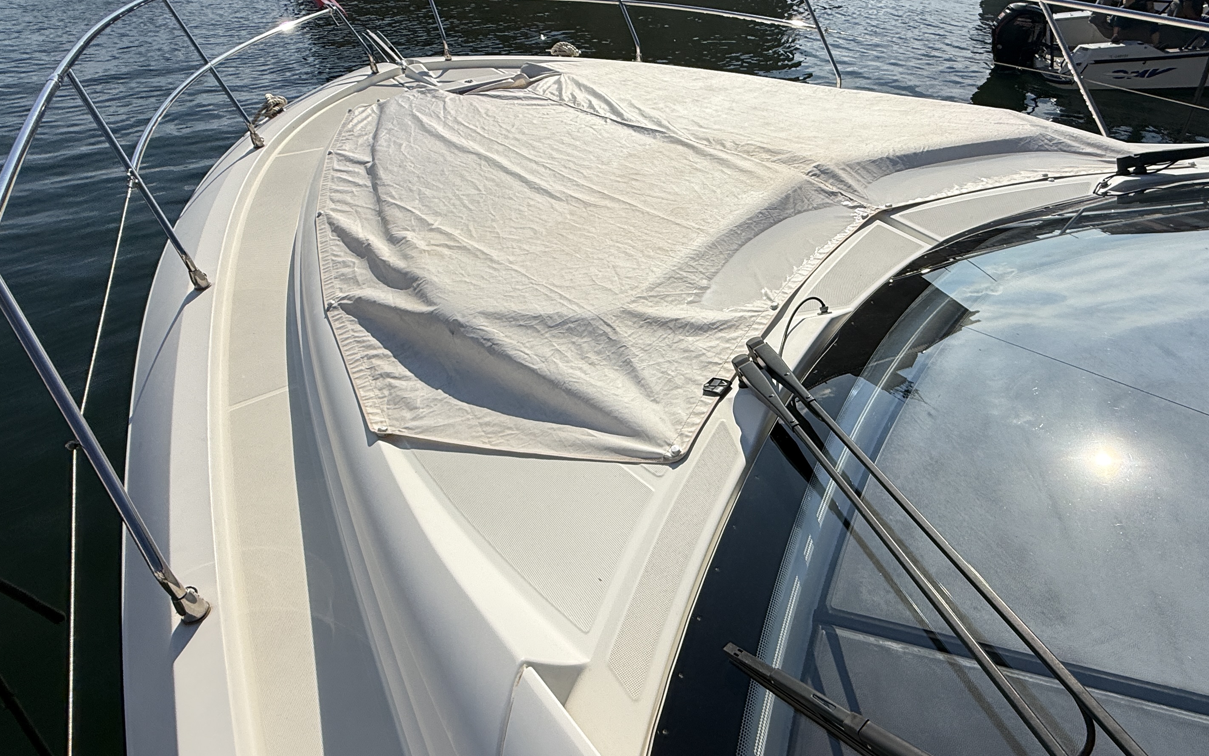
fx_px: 692
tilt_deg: -38.3
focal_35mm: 21
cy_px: 366
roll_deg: +0.2
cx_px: 720
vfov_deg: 57.3
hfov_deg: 81.4
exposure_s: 1/6173
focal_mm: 2.22
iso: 40
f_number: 2.2
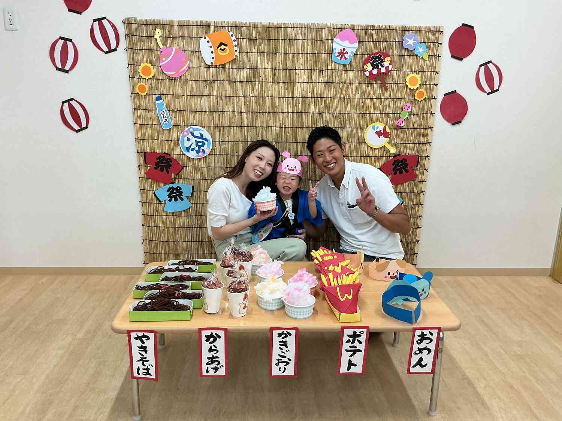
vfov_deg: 48.2
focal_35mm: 29
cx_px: 281
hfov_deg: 61.7
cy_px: 210
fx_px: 471
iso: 64
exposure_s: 1/120
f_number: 1.8
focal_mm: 3
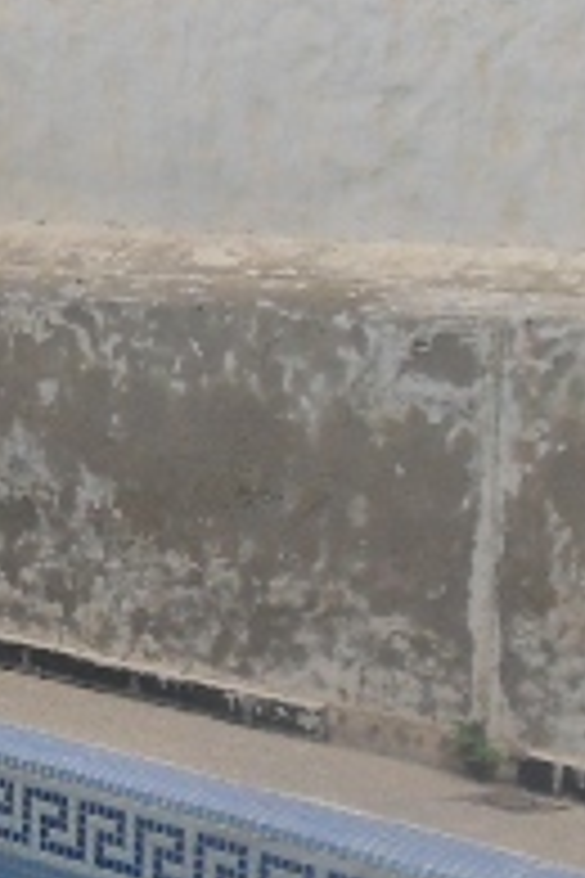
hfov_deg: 11.6
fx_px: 2559
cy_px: 552
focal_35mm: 105
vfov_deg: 19.4
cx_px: -630
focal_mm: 4.2
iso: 80
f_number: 7.5
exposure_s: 1/180
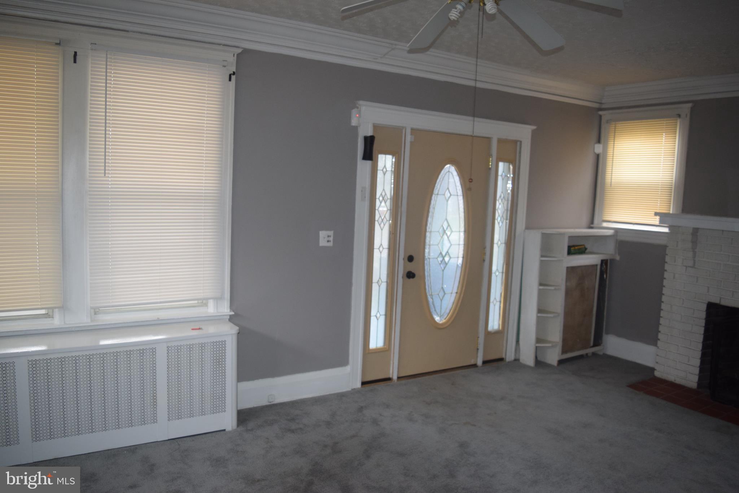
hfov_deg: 53.1
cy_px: 246
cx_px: 370
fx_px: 739
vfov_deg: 36.9
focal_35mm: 36
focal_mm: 24
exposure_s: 1/80
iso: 800
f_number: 4.5
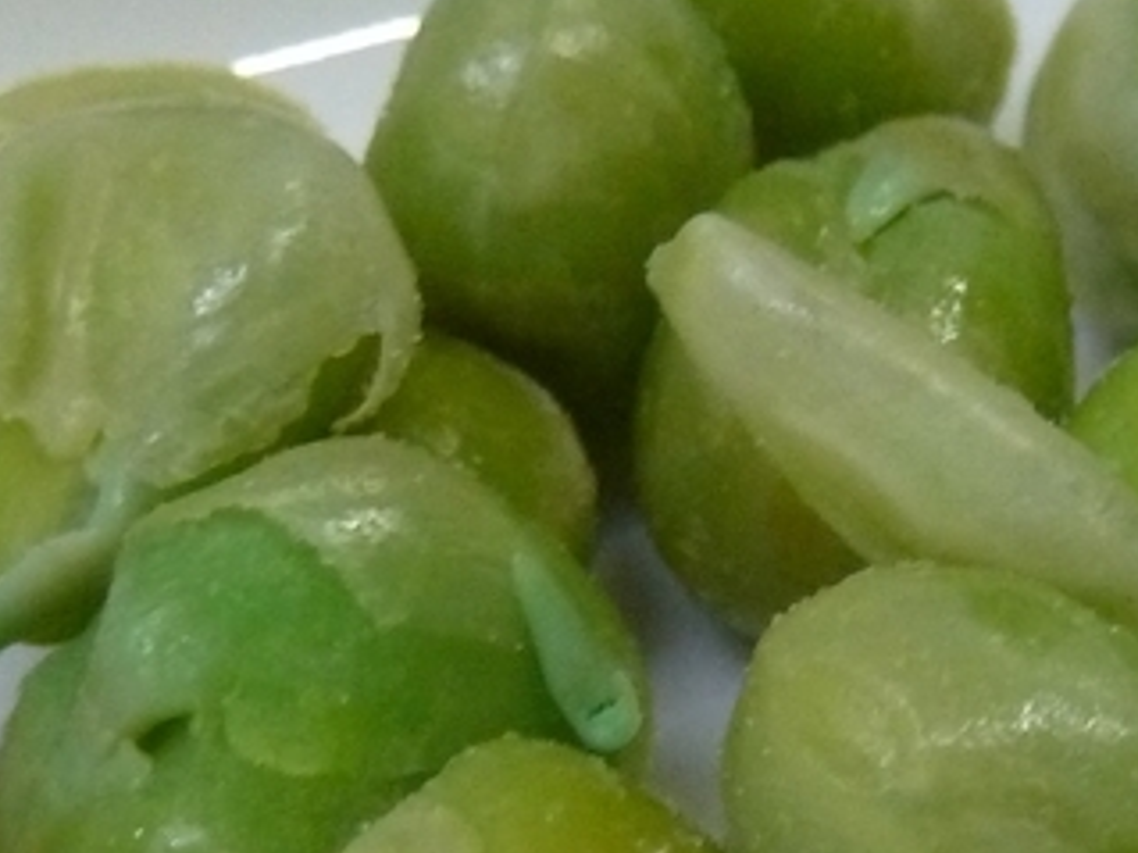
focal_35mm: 94
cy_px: 917
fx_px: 3089
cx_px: 831
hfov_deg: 20.7
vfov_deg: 15.3
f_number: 3.3
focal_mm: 4.1
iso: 400
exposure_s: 1/20
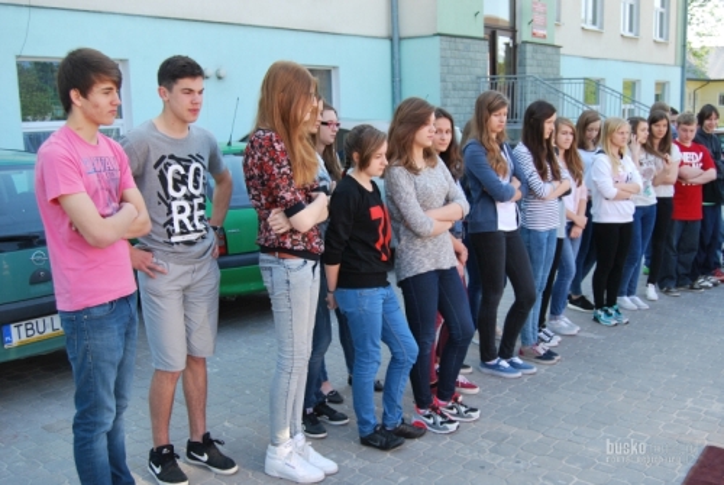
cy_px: 242
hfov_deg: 49.5
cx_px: 362
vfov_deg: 34.3
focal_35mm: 39
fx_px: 785
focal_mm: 26
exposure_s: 1/125
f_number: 5.6
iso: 160
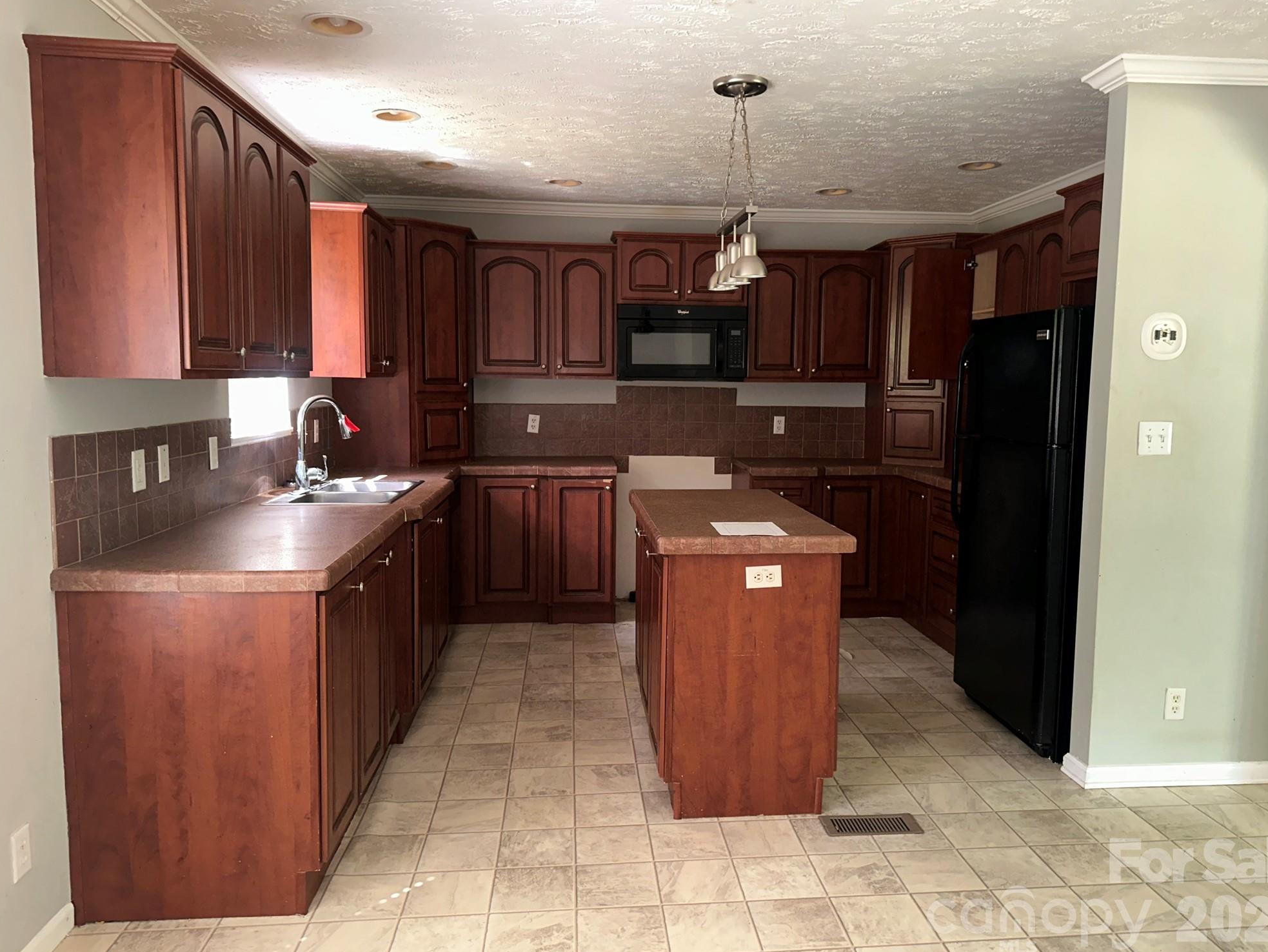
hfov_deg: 69.4
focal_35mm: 25
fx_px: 916
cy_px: 469
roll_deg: -1.7
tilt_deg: -5.9
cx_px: 655
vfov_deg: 54.9
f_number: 1.78
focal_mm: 6.86
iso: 160
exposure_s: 1/17
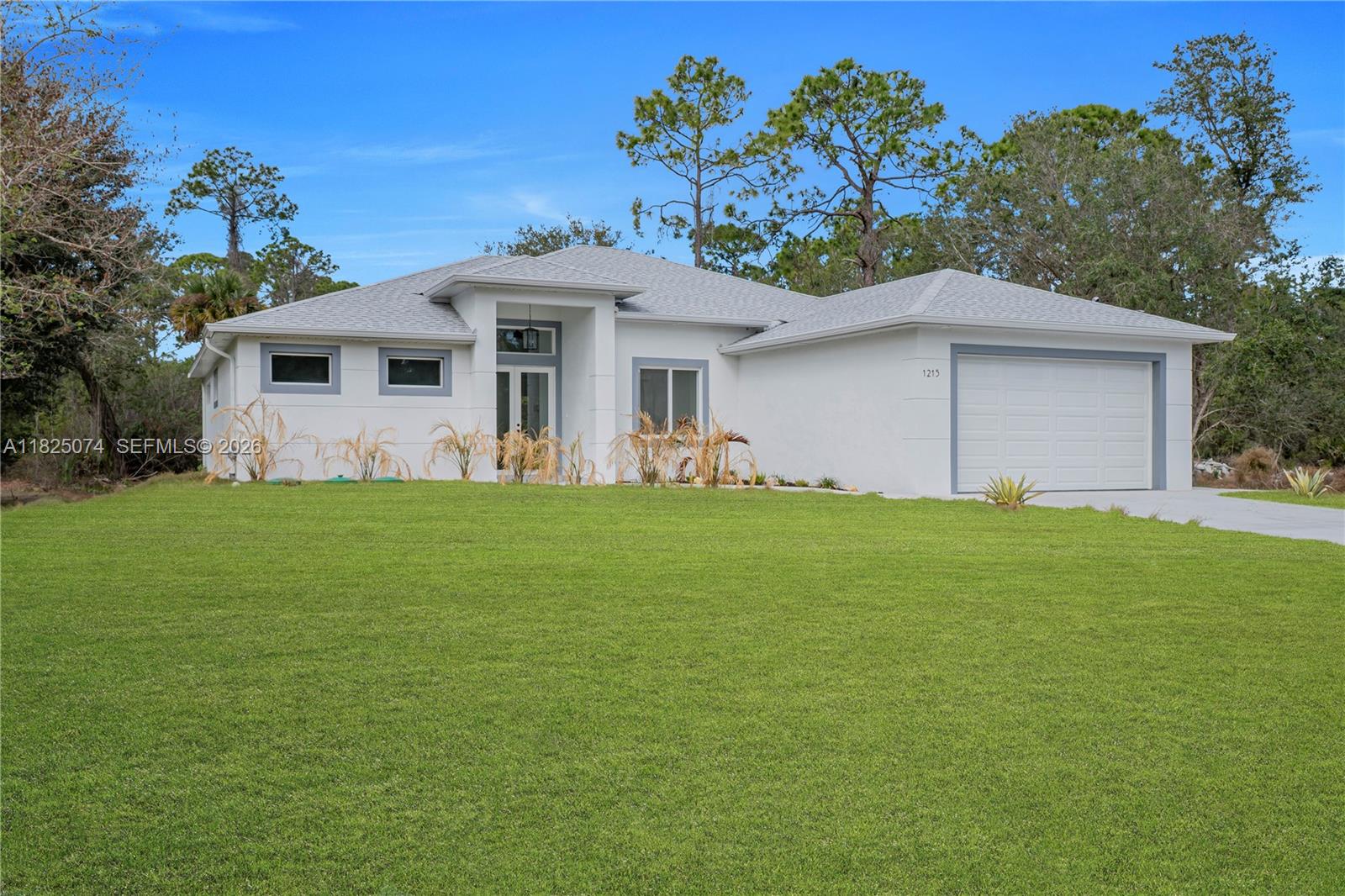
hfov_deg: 61.9
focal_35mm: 30
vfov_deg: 43.6
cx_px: 672
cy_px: 448
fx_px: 1121
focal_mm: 20
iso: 100
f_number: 7.1
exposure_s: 1/200
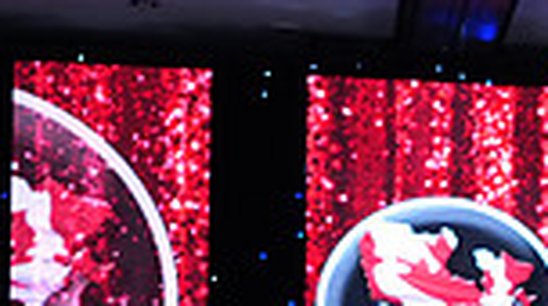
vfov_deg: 6.0
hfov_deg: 10.3
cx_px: 999
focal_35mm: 196
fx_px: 2844
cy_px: 599
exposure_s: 1/250
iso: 2500
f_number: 5
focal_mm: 49
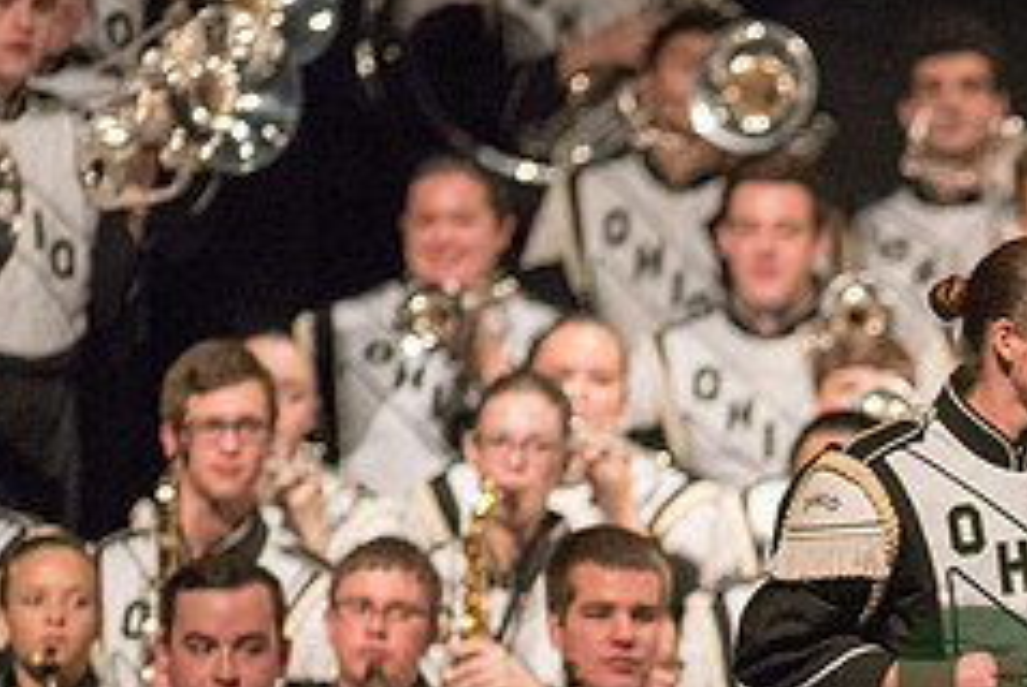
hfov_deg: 2.8
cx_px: 1220
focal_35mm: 727
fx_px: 20765
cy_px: 809
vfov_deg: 1.9
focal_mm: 300
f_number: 2.8
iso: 4000
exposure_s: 1/500
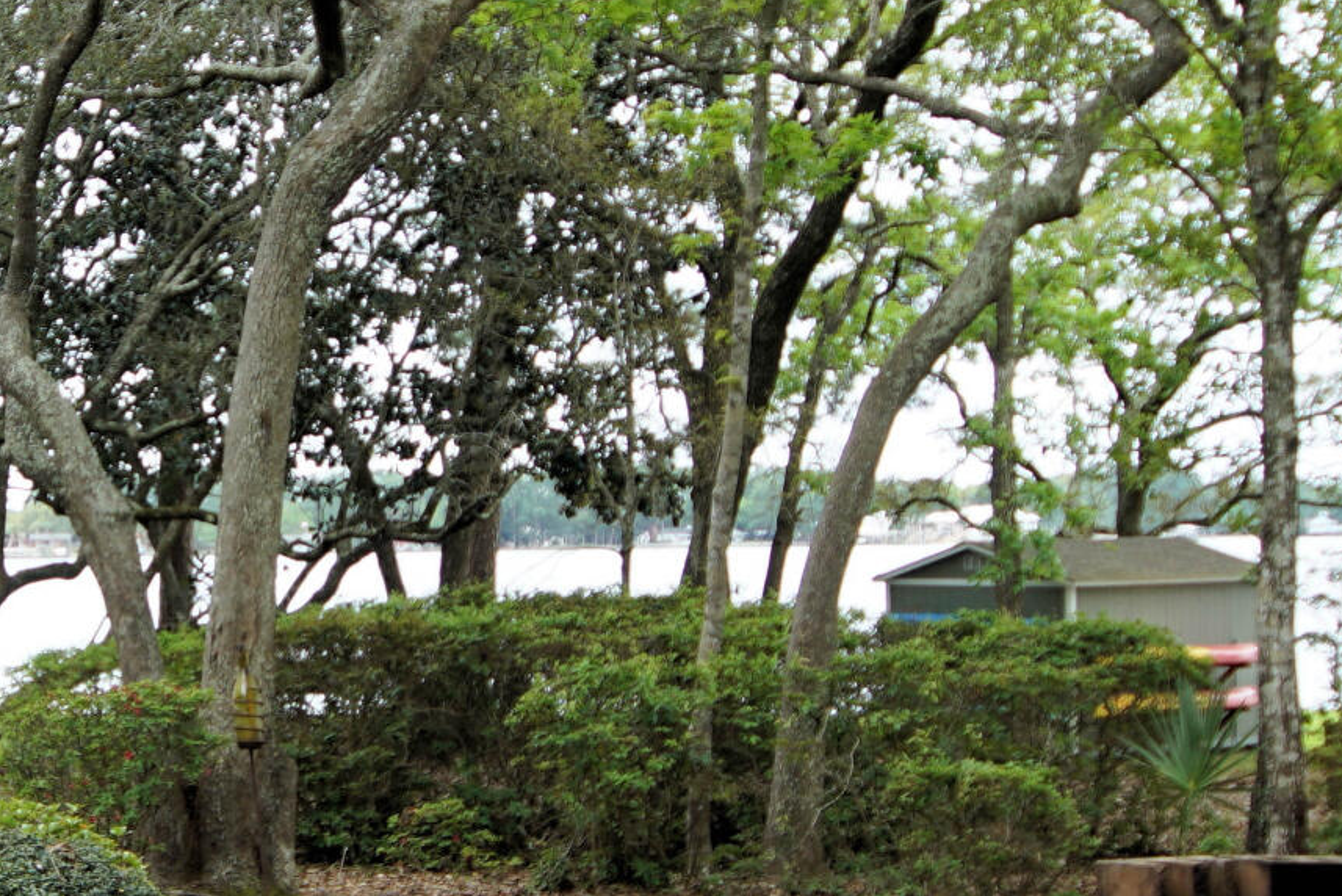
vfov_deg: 21.5
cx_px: 92
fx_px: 2349
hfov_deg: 30.3
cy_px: 585
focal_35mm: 63
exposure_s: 1/80
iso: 100
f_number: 5.6
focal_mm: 12
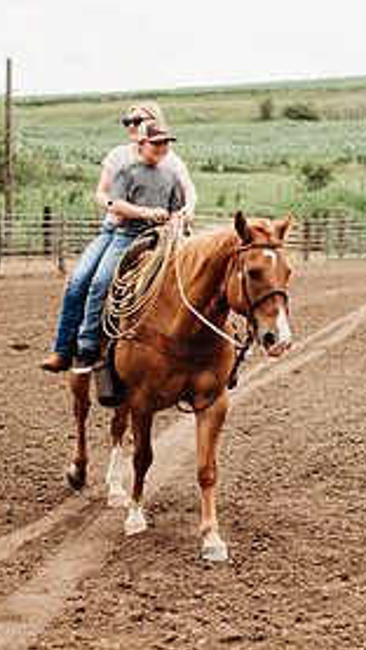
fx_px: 1465
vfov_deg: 25.0
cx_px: 171
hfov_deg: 14.2
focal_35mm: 85
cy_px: 298
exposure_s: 1/1600
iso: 100
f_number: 2.2
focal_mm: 50
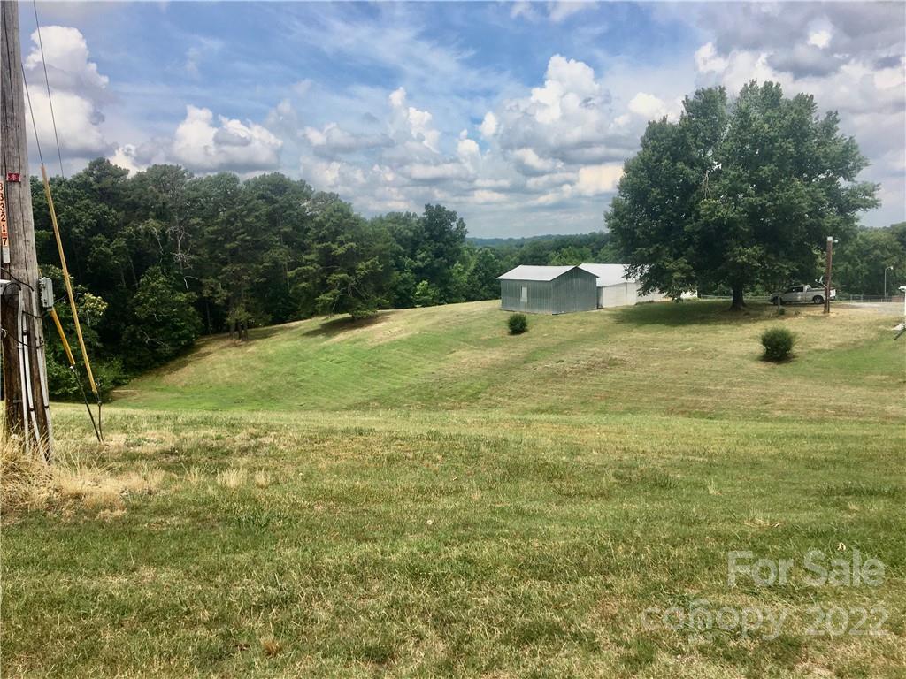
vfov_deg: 48.2
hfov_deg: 61.7
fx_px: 759
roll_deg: +1.9
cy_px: 340
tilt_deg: -8.0
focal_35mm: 29
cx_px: 453
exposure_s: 1/1748
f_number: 2.2
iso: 25
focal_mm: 4.15
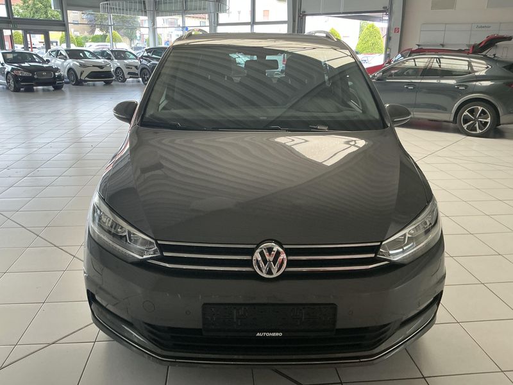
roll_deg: -0.5
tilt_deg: -18.7
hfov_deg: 63.4
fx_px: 415
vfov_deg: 49.7
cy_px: 192
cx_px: 256
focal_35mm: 28
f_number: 1.8
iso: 100
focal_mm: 3
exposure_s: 1/60
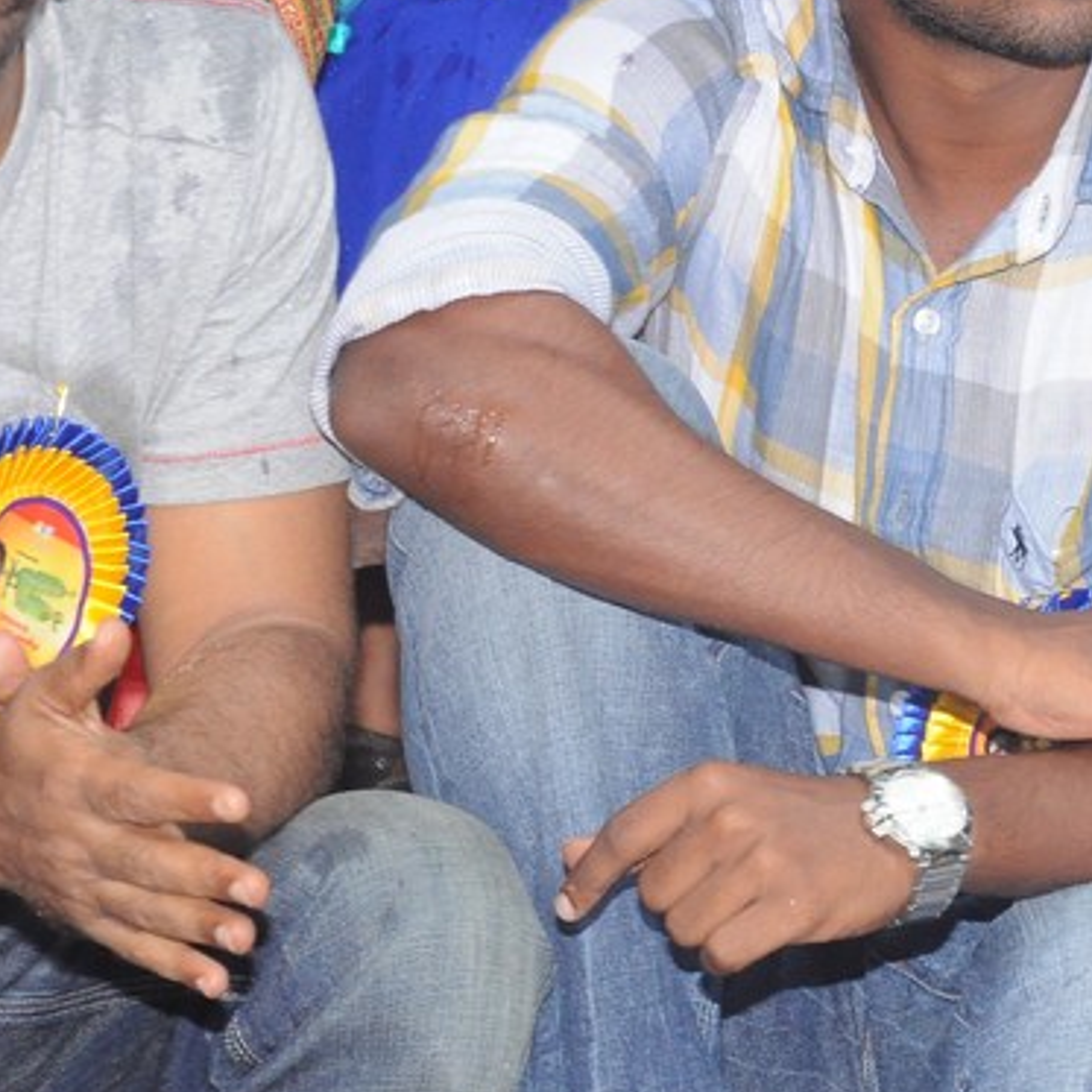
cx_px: 1189
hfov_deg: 7.1
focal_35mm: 245
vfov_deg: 7.1
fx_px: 8744
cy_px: 205
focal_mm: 70
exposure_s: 1/125
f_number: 11
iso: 1250
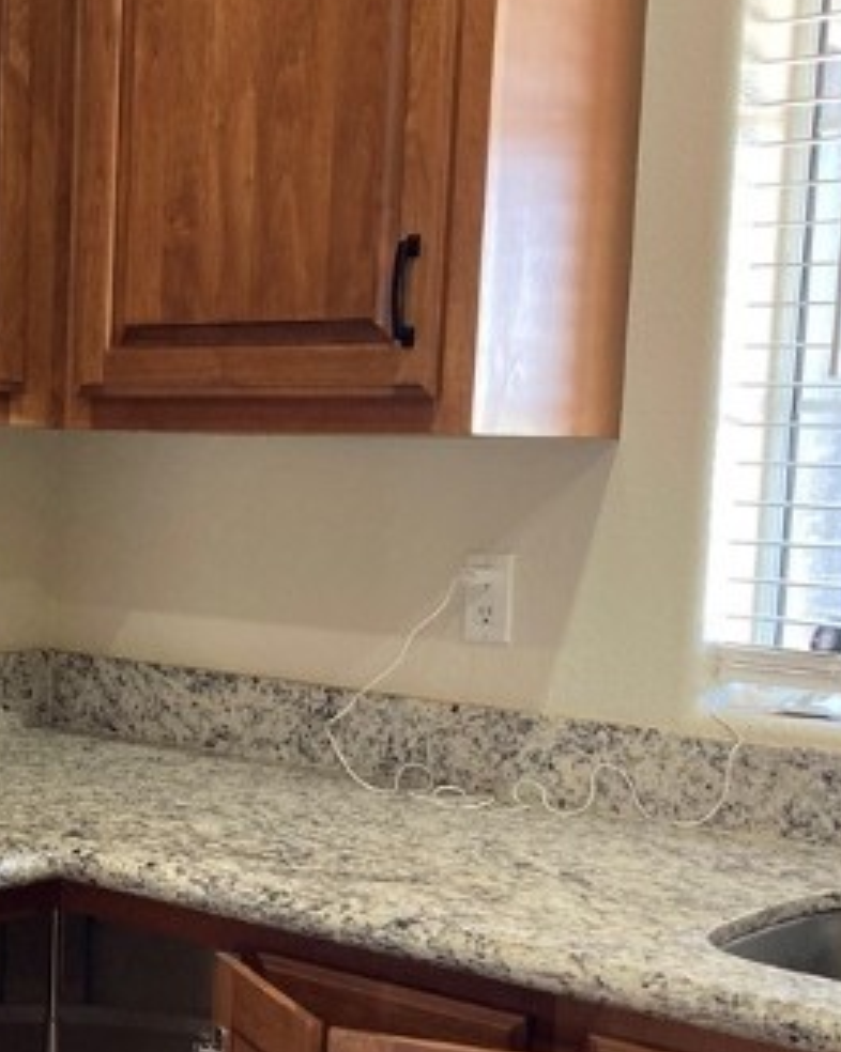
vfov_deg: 29.3
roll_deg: -0.8
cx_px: 61
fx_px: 1993
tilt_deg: -6.9
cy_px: 718
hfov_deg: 23.1
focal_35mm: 64
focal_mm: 3.99
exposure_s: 1/60
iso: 160
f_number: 1.8
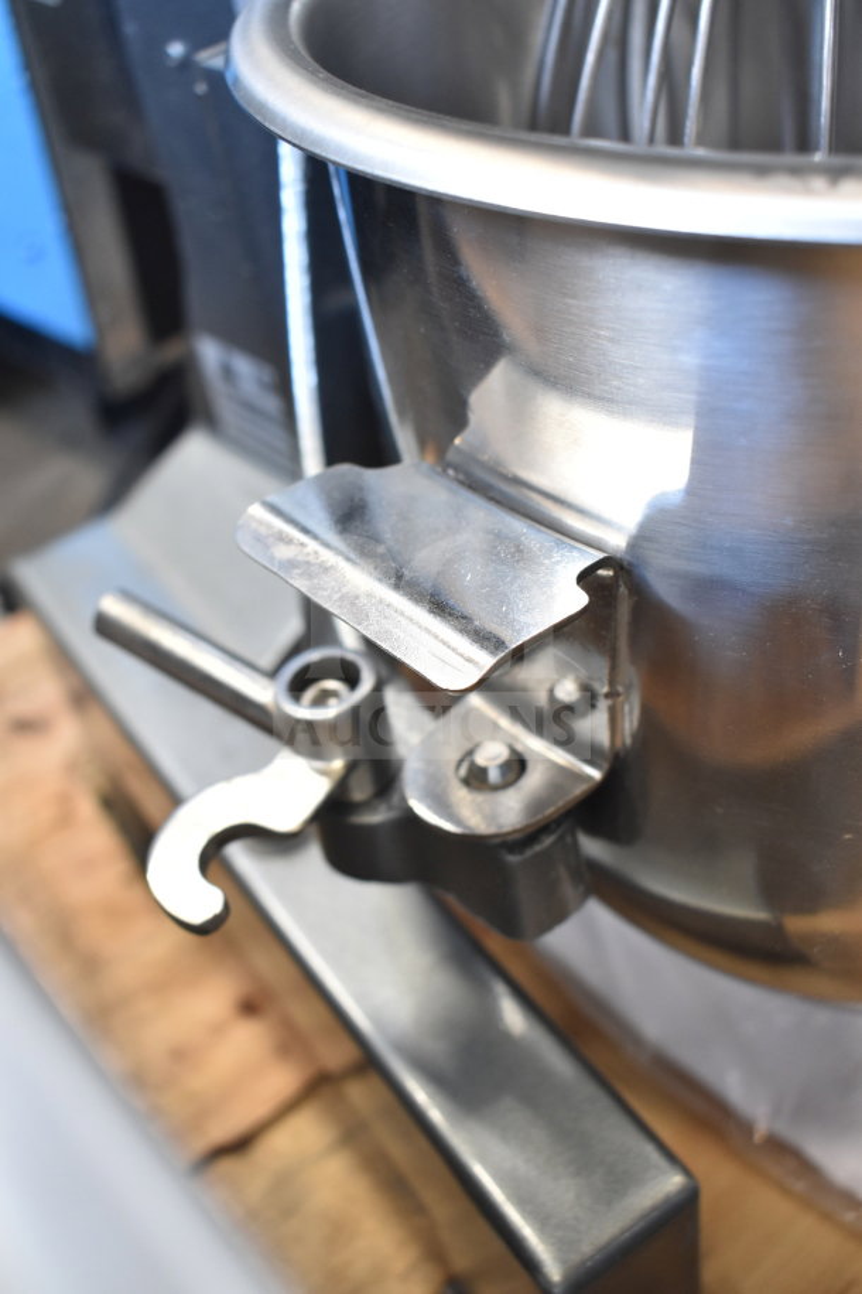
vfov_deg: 53.1
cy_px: 647
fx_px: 1293
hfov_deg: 36.9
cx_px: 431
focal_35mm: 36
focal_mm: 24
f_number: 4
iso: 1250
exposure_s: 1/40
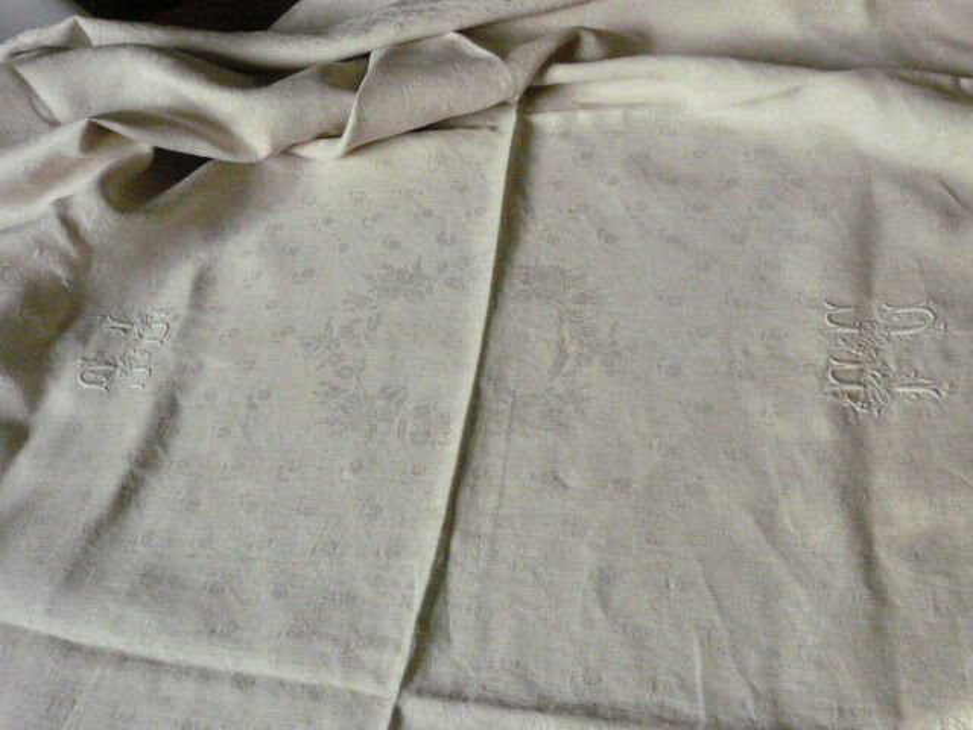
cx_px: 486
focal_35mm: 28
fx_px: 787
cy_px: 365
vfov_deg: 49.7
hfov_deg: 63.4
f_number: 5.6
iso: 1250
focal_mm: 4.6
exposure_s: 1/200
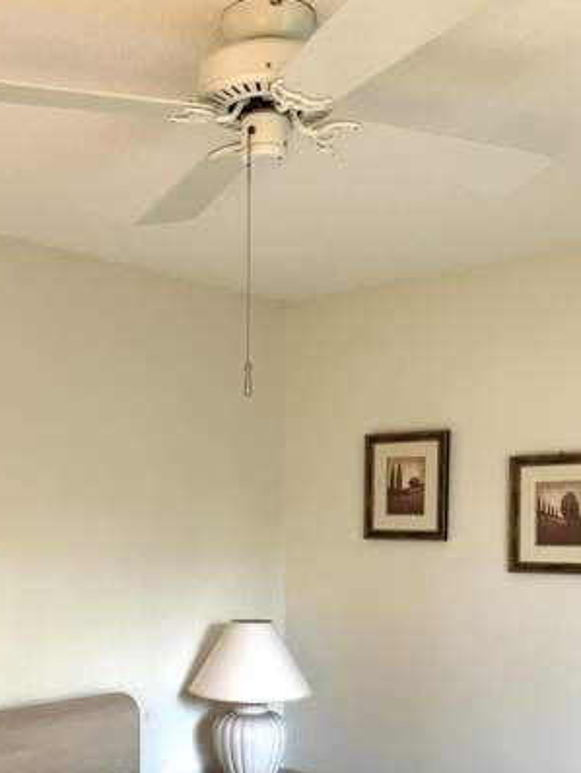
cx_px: 161
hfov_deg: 31.8
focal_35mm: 45
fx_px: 1006
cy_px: 604
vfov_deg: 40.5
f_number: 1.8
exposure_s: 1/60
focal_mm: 3.99
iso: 160
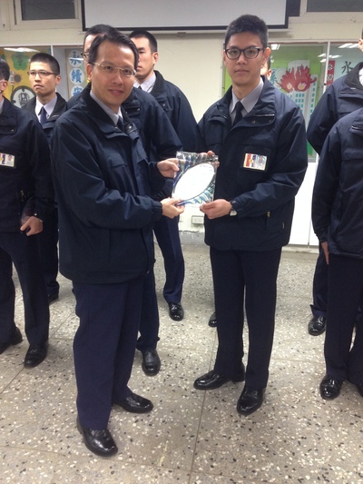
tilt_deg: -15.5
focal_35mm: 33
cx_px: 182
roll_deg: +0.3
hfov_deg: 43.0
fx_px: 461
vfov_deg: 55.3
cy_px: 242
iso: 125
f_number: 2.4
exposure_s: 1/20
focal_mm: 4.12
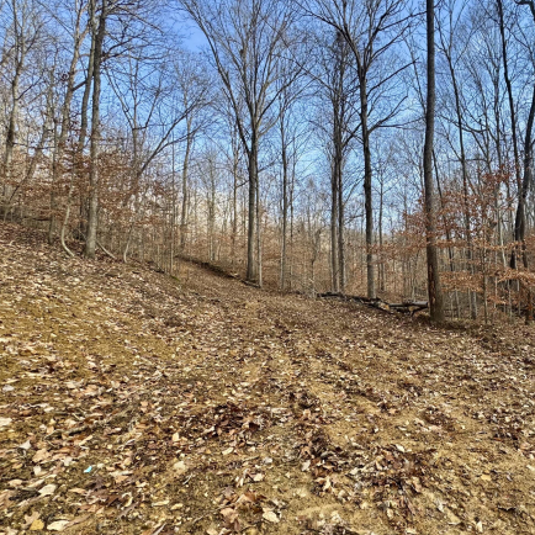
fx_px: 332
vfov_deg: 77.5
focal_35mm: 19
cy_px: 295
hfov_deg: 73.7
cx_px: 382
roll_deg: +3.0
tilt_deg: +3.8
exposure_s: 1/288
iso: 40
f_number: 2.2
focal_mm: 2.22
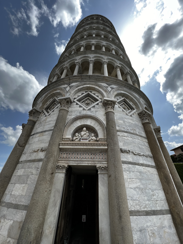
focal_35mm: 13
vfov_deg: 106.2
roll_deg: +2.7
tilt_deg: +34.4
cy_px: 122
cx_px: 92
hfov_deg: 89.9
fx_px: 92
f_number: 1.8
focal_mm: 1.57
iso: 32
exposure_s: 1/995
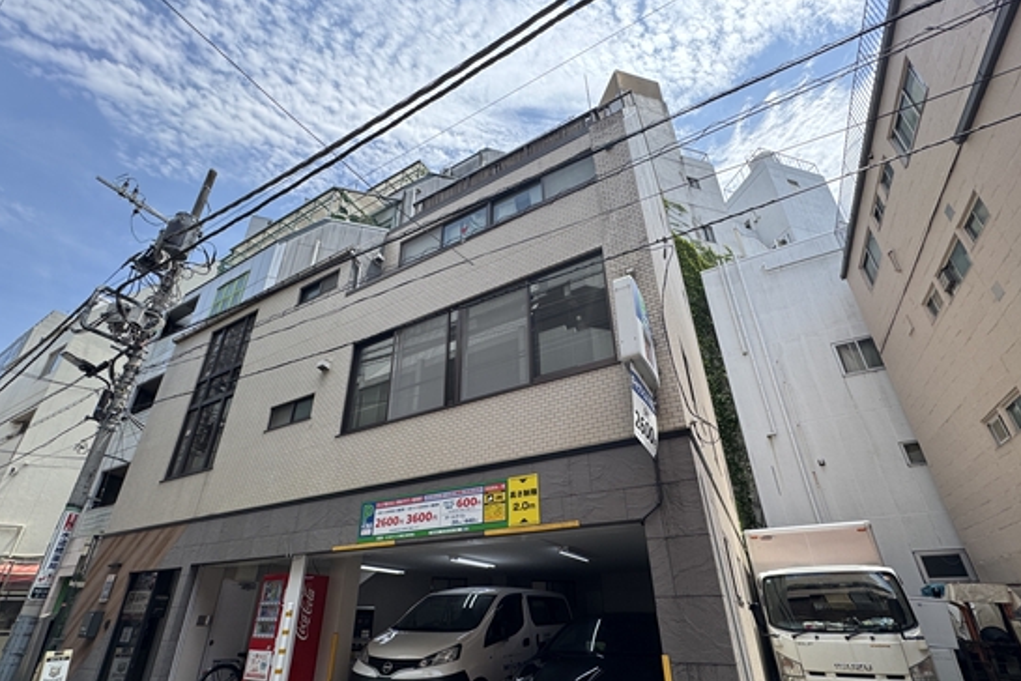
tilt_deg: +25.4
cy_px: 398
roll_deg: -0.4
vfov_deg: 73.2
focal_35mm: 16
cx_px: 496
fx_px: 454
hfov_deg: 96.7
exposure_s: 1/525
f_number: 2.2
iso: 40
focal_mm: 2.22
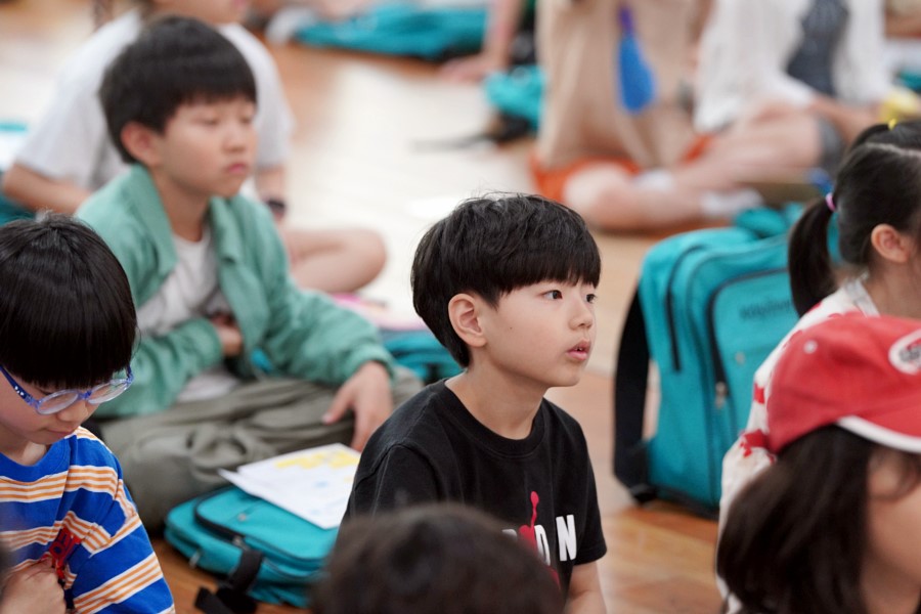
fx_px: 5116
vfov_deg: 6.9
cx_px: 460
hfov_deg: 10.3
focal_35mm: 200
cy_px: 307
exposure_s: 1/250
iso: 3200
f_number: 4
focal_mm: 200
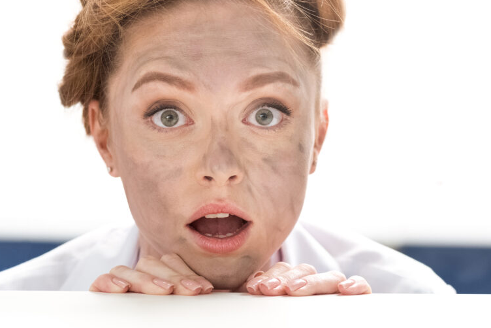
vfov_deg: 9.6
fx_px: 1951
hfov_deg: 14.3
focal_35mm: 143
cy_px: 127
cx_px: 221
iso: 640
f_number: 4.5
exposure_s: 1/160
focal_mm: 105
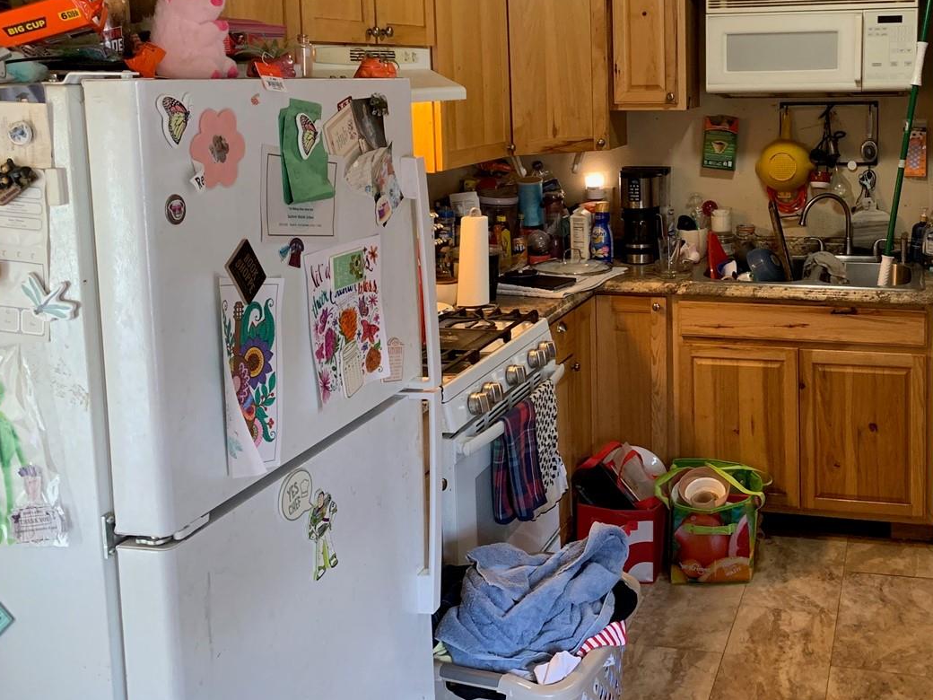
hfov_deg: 45.6
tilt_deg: -6.5
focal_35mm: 40
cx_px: 667
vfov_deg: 35.5
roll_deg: +0.5
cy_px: 214
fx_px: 1078
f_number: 1.8
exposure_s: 1/60
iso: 200
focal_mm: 4.25
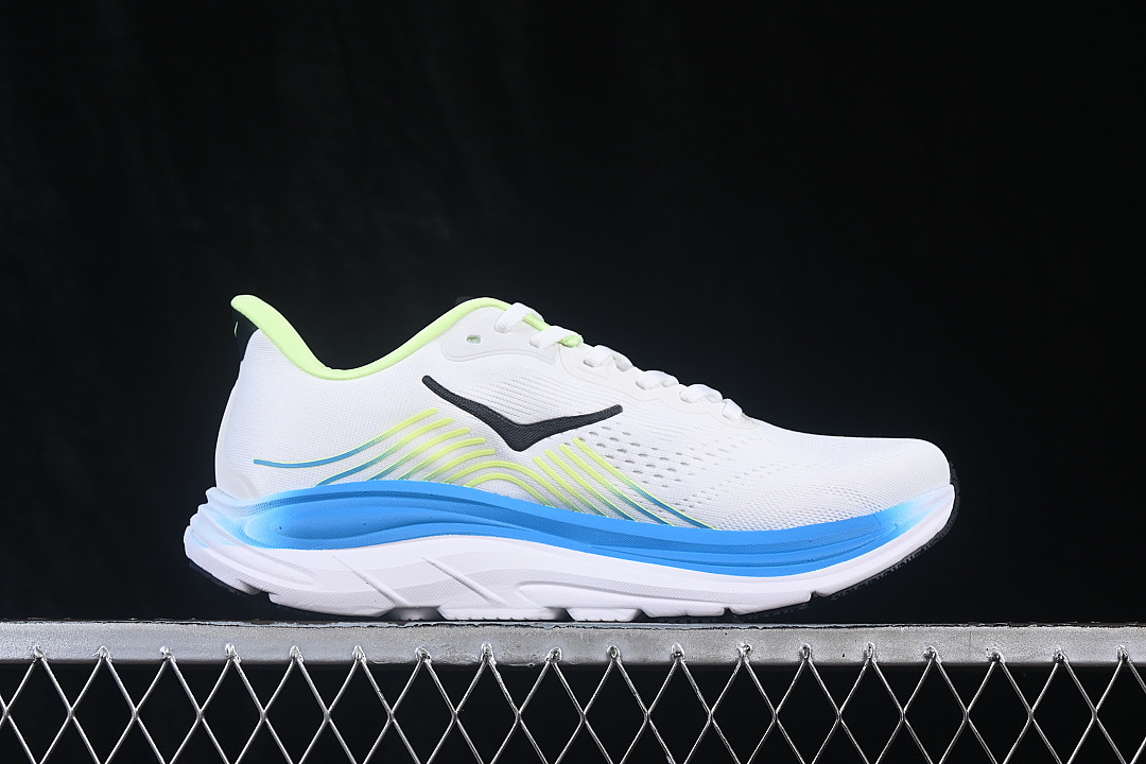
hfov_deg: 27.0
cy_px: 382
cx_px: 573
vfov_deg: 18.2
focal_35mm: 75
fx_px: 2387
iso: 160
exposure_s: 1/80
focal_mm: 50
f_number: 8
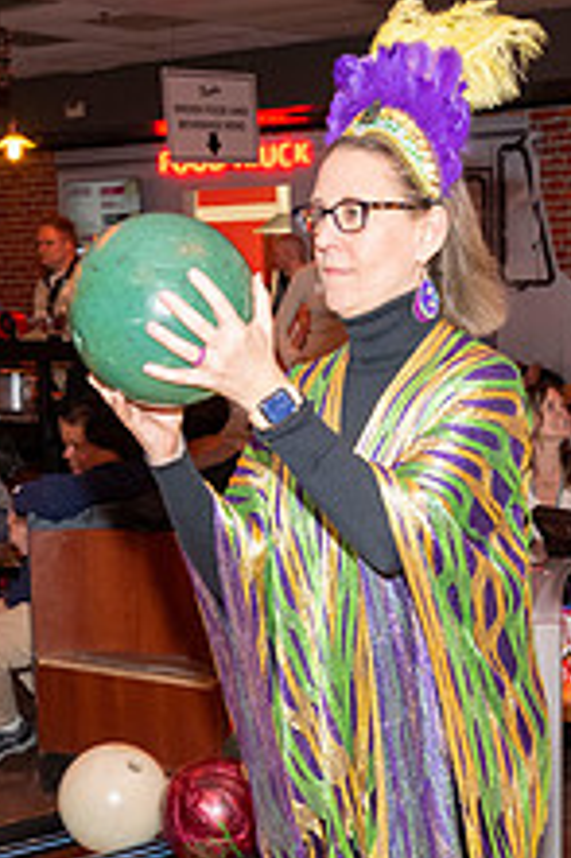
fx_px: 1930
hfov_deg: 16.8
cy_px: 679
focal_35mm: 81
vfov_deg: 24.7
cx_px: 411
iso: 2000
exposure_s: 1/100
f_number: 5.6
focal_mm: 26.5
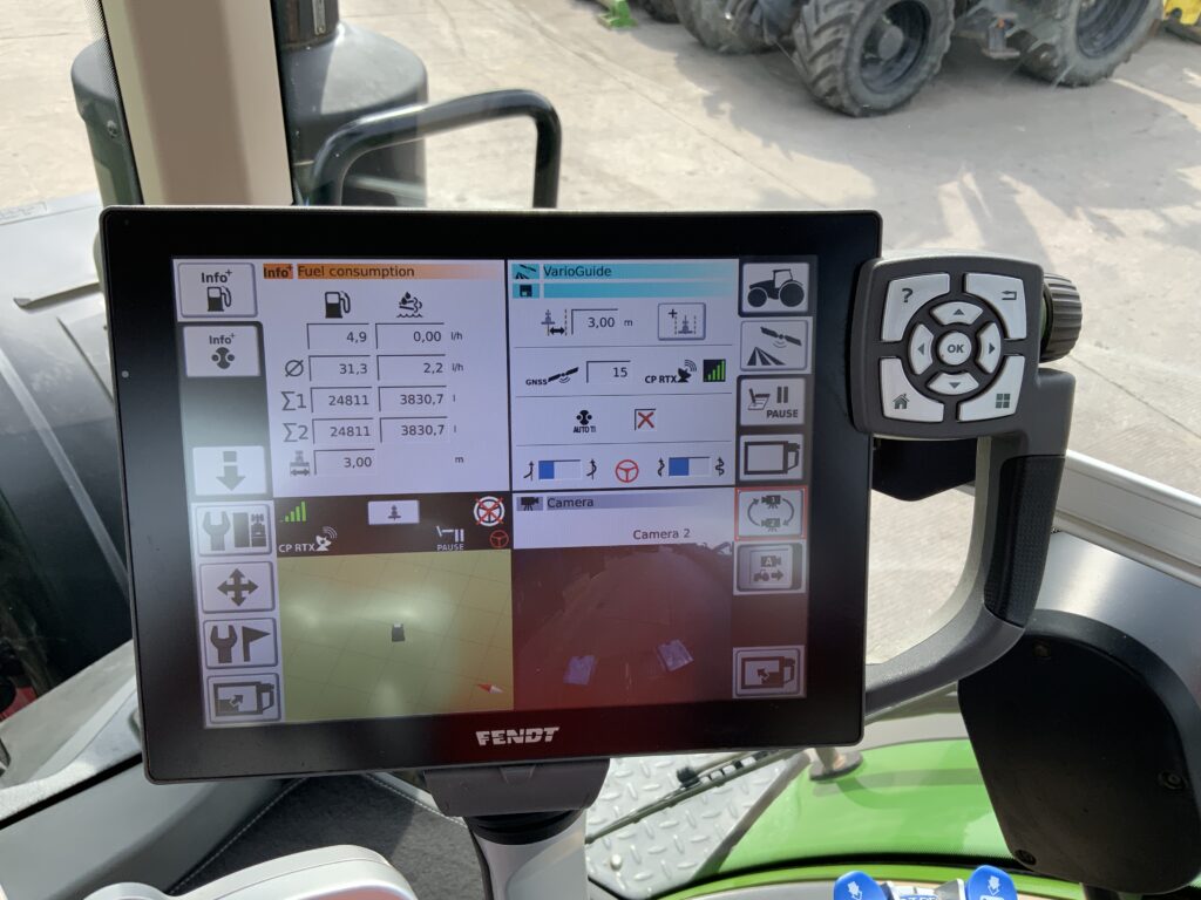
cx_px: 600
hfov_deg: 61.7
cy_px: 450
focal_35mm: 29
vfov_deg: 48.2
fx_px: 1006
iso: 16
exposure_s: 1/322
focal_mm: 3
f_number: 1.8
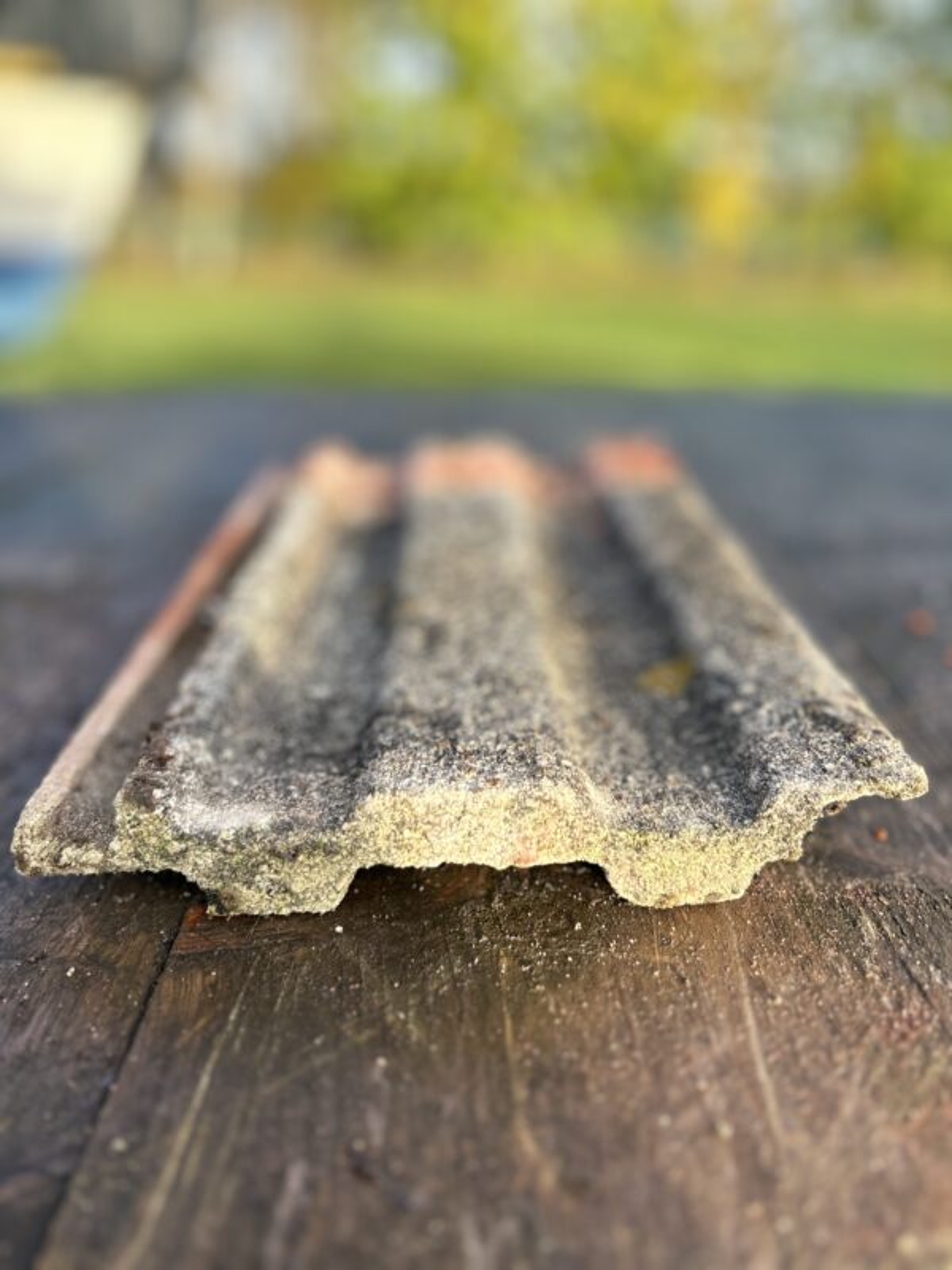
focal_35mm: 26
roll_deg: -0.7
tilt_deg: -24.1
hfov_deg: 53.1
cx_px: 476
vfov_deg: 67.3
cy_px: 635
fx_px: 953
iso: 40
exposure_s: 1/234
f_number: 1.5
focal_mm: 5.7
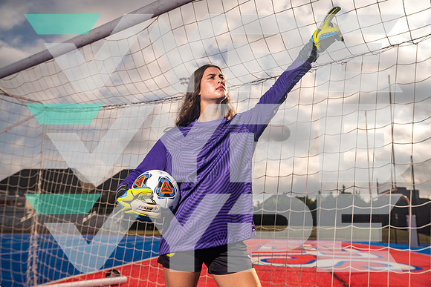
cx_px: 216
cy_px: 144
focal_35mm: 38
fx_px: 455
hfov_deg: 50.7
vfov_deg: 35.1
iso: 100
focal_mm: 38
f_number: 5.6
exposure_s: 1/250
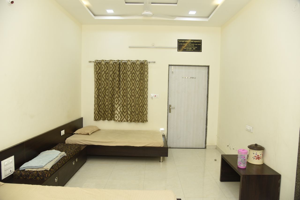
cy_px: 100
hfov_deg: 73.7
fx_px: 200
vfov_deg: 53.2
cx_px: 150
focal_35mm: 24
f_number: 5
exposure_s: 1/125
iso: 800
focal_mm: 24
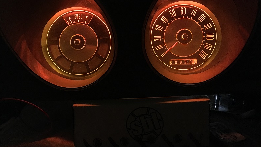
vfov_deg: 36.5
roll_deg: +1.9
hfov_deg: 61.0
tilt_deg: -11.2
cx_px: 129
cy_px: 59
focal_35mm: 32
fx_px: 221
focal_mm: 4.15
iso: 250
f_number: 2.2
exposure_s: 1/15
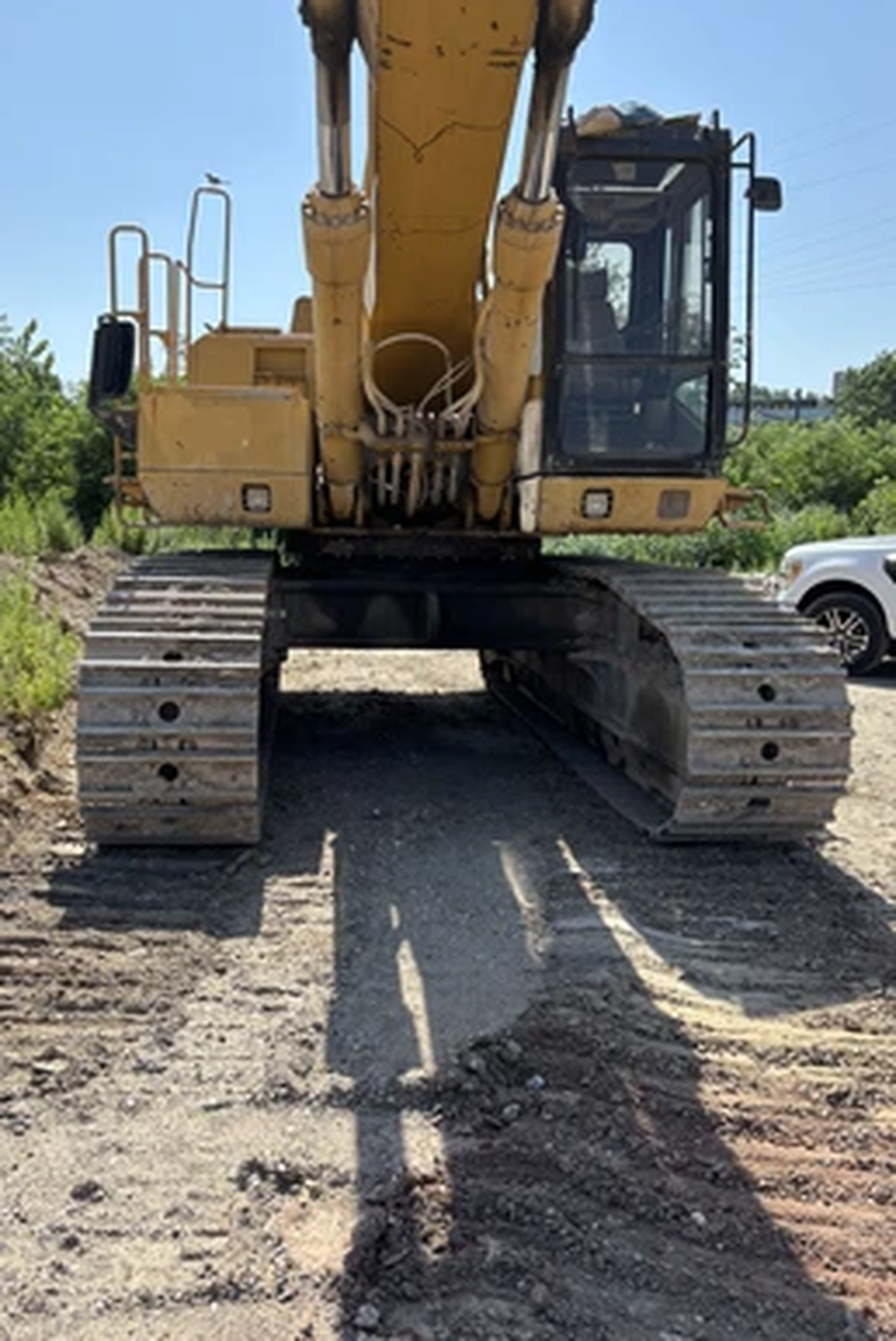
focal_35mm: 28
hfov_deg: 46.4
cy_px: 660
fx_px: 1043
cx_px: 406
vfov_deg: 65.4
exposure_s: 1/1984
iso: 50
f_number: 1.6
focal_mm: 5.96
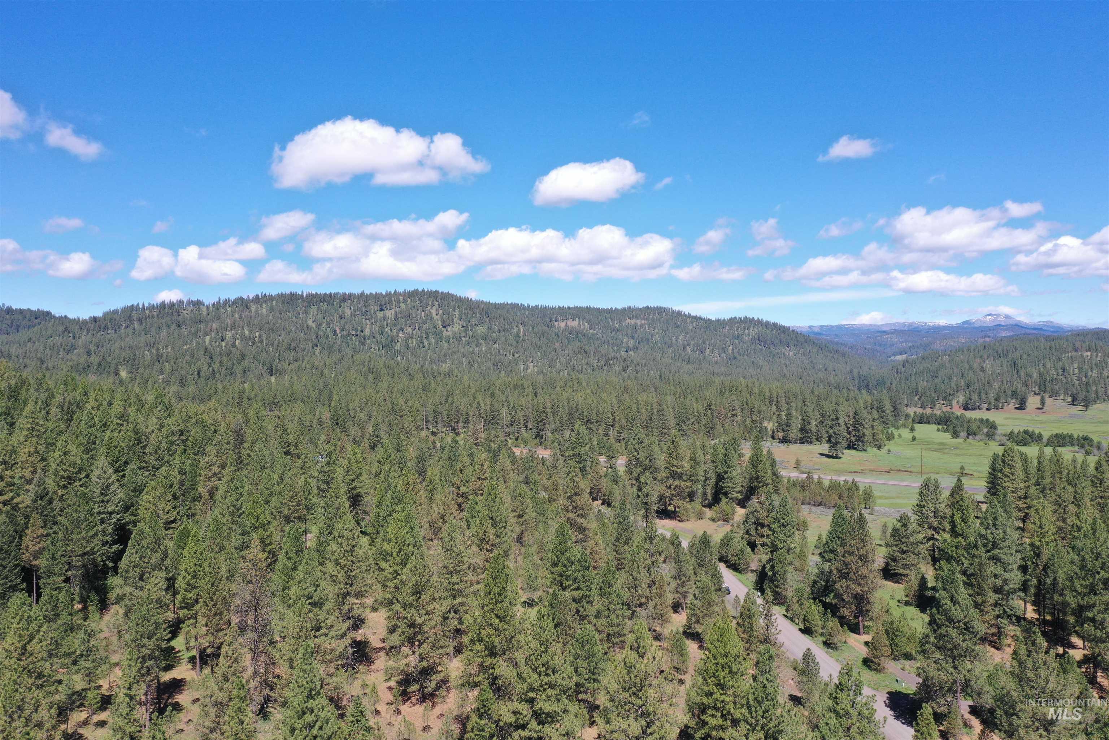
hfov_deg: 65.5
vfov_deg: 46.4
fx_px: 862
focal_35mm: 28
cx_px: 554
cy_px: 370
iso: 100
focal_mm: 10.26
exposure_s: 1/320
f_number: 5.6
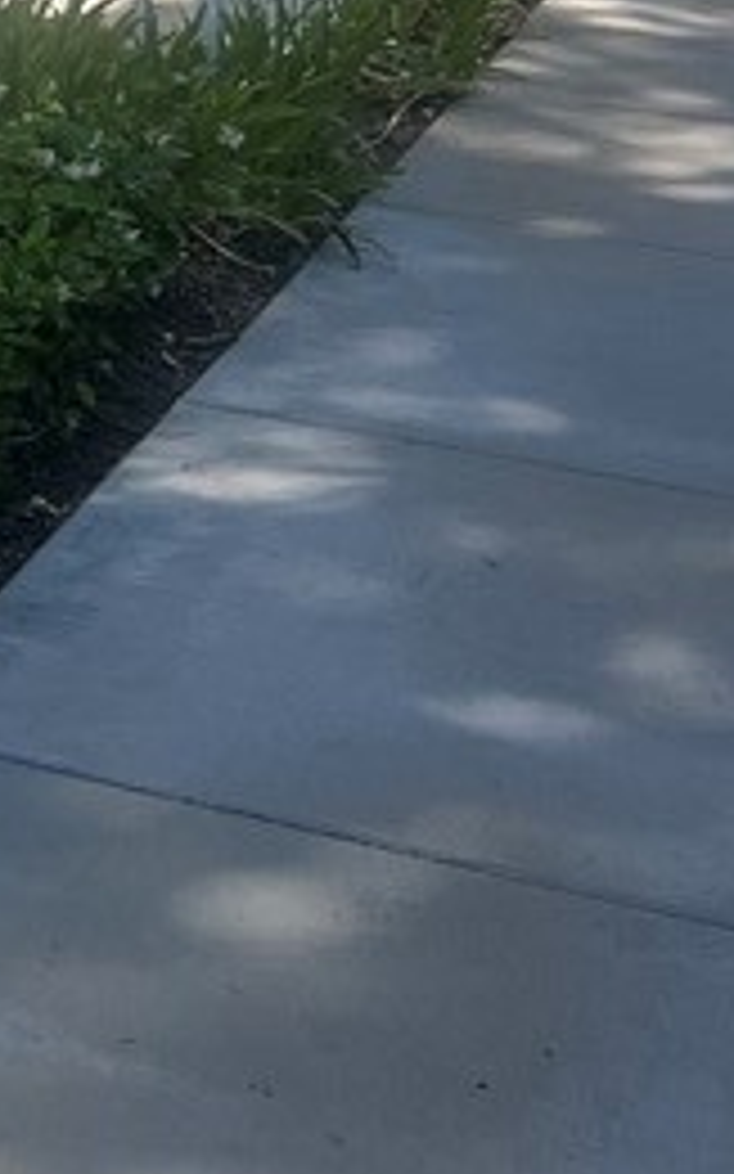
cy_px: -337
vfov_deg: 18.1
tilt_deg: -5.7
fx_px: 3459
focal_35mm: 108
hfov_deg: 11.1
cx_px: -693
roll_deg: -2.8
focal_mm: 5.7
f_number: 1.5
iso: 50
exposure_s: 1/2045
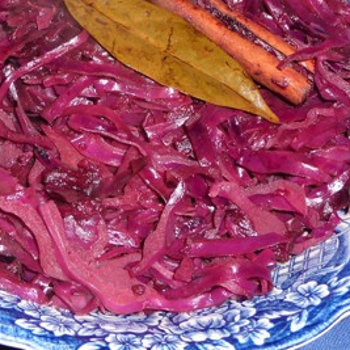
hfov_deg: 19.1
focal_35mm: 91
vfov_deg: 18.9
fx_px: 1041
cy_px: 64
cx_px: 132
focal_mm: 7.1
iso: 100
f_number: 4
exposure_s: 1/30
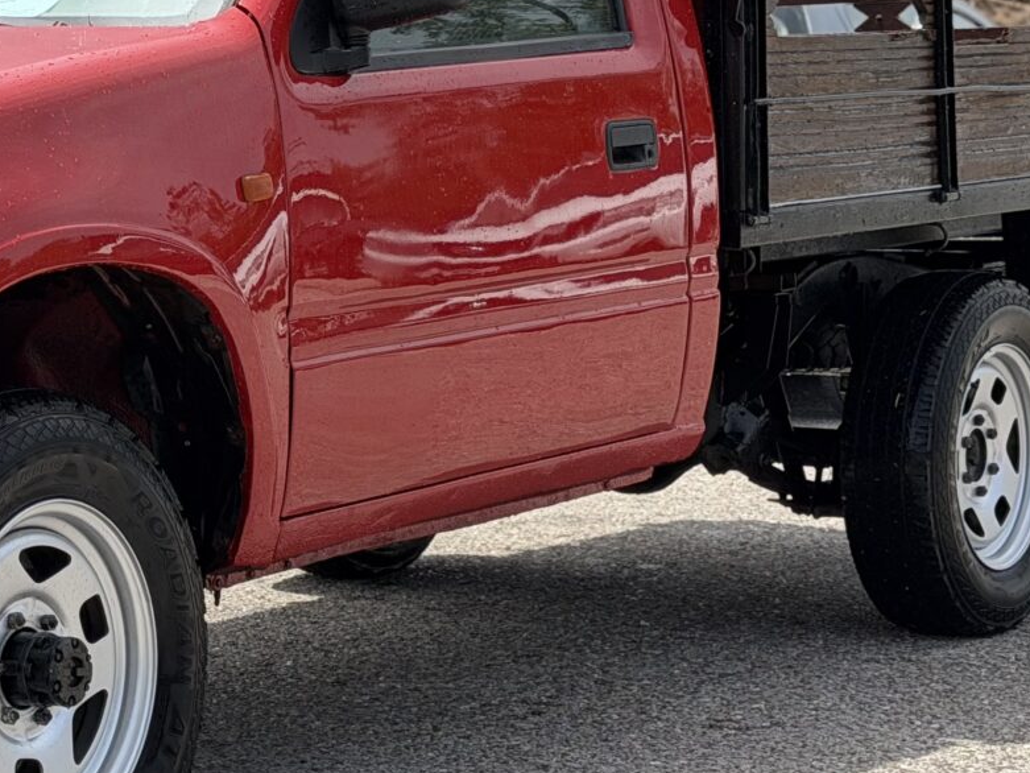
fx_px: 3512
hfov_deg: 16.4
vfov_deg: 12.5
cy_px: 263
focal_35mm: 118
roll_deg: -3.6
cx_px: 54
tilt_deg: -4.0
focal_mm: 6.76
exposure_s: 1/1678
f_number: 1.78
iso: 100
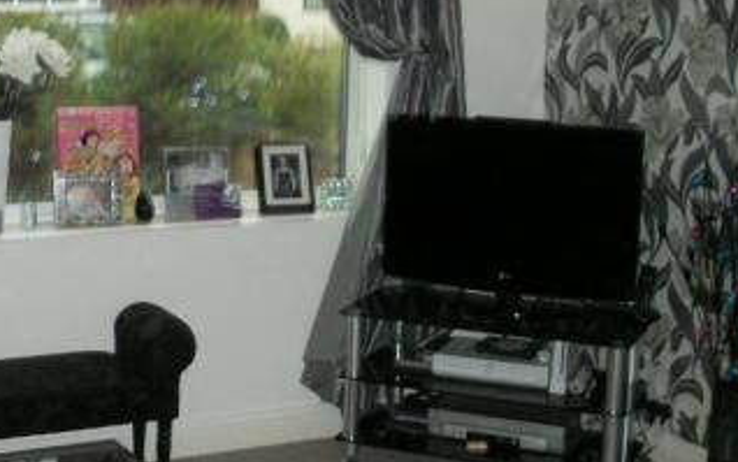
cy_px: 303
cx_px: 217
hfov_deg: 29.9
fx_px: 1368
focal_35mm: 68
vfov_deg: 19.1
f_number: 3.1
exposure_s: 1/30
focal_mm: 6.3
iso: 160
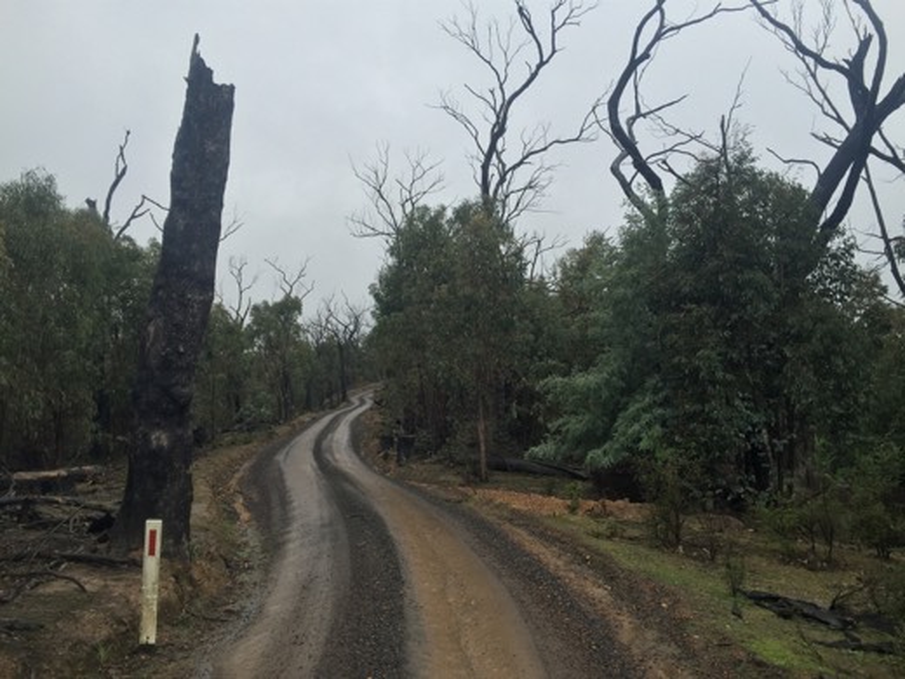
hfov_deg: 61.7
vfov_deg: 48.2
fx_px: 758
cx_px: 452
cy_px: 340
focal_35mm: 29
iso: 32
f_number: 2.2
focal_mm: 4.15
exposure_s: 1/618
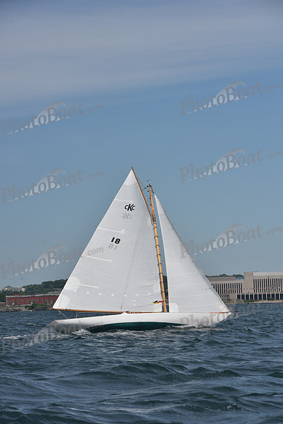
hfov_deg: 10.2
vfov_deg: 15.2
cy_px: 212
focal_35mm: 135
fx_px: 1591
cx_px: 142
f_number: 10
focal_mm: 135
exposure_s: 1/800
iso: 320
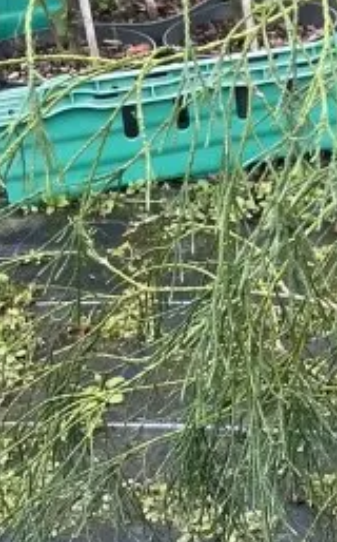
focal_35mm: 116
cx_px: 714
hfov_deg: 10.2
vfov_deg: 17.7
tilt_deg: -24.3
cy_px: 32
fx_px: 1709
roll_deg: +1.4
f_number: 1.6
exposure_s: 1/170
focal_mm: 5.1
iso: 40
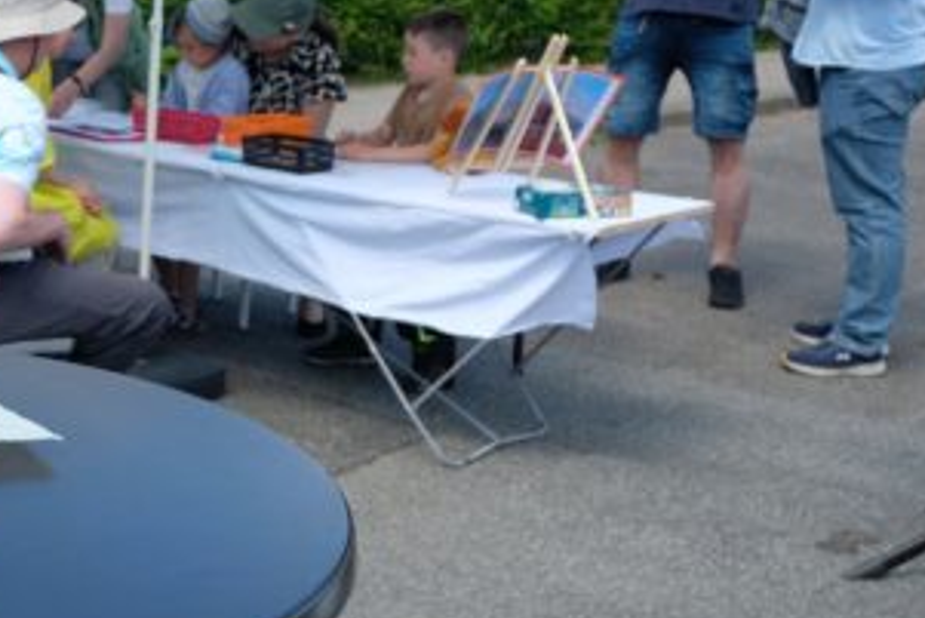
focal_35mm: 74
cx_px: 52
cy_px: 172
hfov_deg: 26.2
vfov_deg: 18.4
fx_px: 1902
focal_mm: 19.1
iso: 200
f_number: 4
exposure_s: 1/680
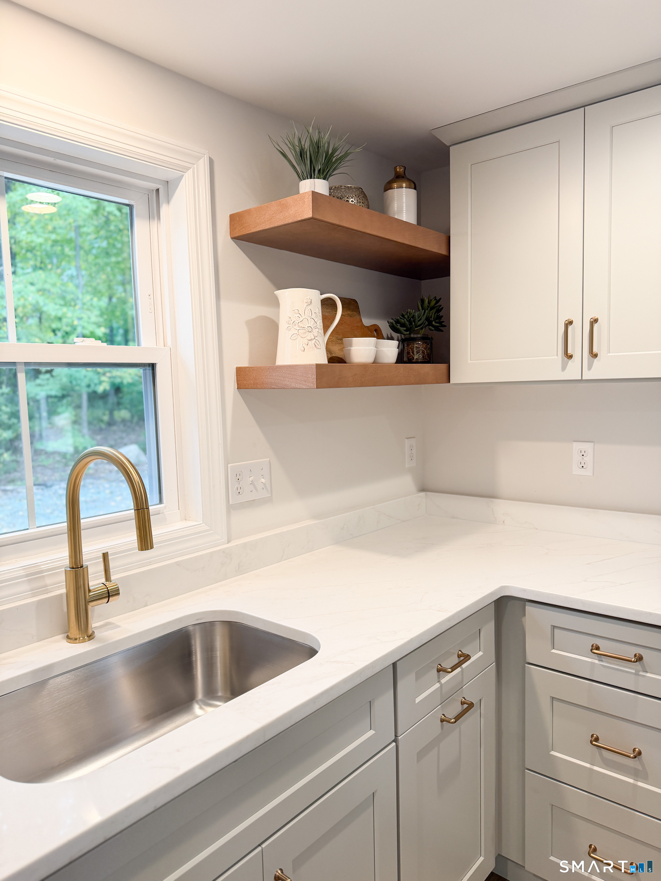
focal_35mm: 24
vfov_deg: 71.6
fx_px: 611
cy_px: 440
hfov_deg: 56.8
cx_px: 330
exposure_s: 1/110
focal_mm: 6.76
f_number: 1.8
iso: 160
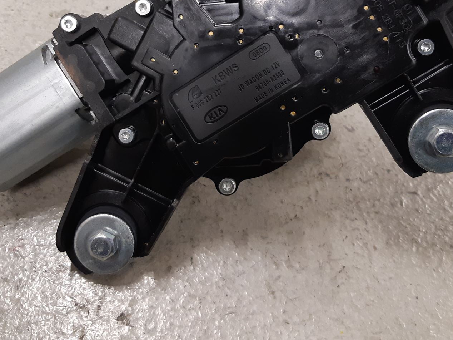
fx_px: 550
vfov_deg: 33.9
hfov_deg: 44.8
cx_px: 212
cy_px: 102
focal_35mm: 42
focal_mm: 3.93
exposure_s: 1/50
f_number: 1.7
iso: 160
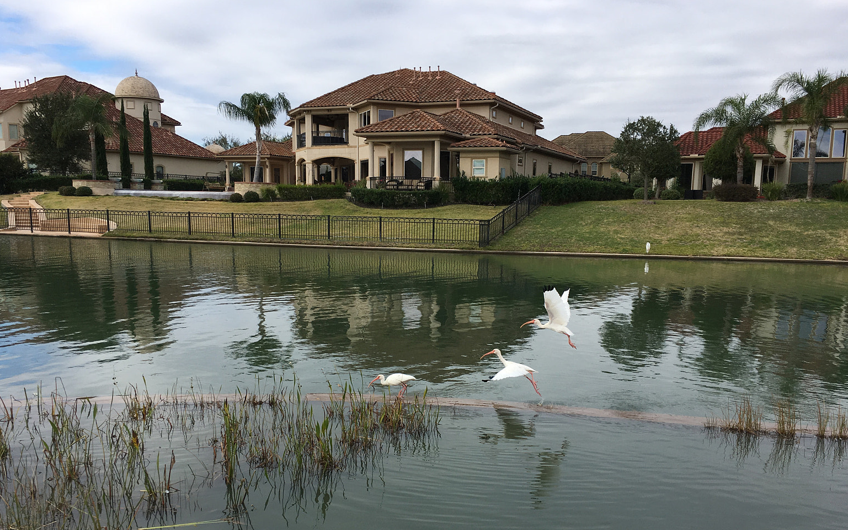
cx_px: 409
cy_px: 323
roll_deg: -1.5
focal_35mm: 32
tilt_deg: -6.1
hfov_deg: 59.6
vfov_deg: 39.2
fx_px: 740
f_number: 2.2
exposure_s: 1/1350
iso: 25
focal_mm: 4.15
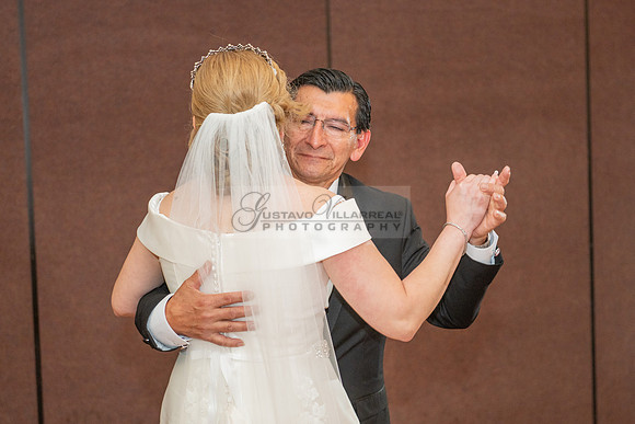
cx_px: 318
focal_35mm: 85
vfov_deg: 16.0
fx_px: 1502
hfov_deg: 23.9
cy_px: 258
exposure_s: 1/125
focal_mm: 70
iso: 800
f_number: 3.5
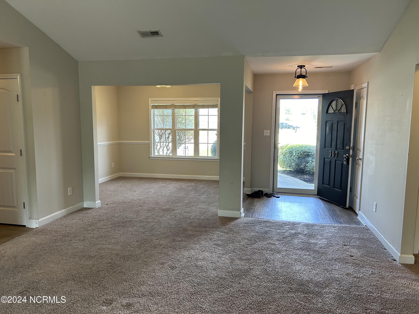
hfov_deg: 67.3
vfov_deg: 53.1
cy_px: 157
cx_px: 210
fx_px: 315
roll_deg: -0.7
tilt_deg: -7.1
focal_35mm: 26
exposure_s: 1/120
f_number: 1.5
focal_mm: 5.7
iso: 125
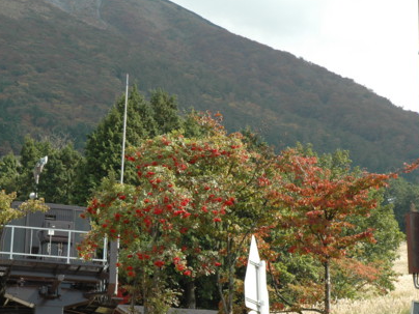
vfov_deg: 13.8
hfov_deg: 18.3
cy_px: 199
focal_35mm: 107
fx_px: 1295
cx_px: 140
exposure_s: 1/320
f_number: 10
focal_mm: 50
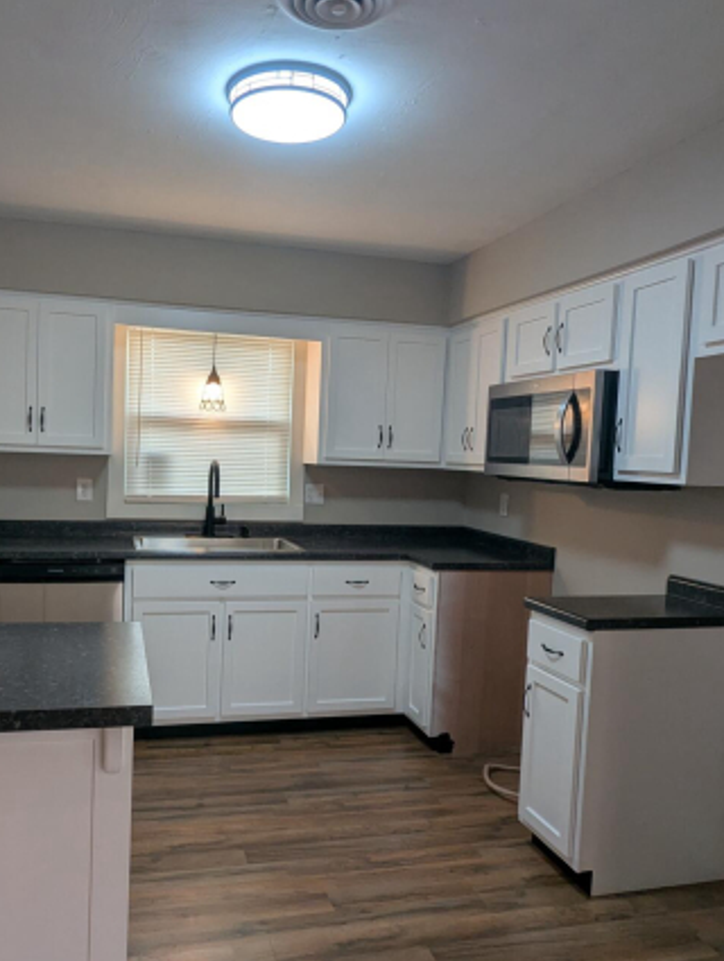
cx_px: 281
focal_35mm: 25
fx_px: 695
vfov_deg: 69.3
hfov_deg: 54.5
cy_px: 495
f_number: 2.2
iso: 102
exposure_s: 1/120
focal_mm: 2.35
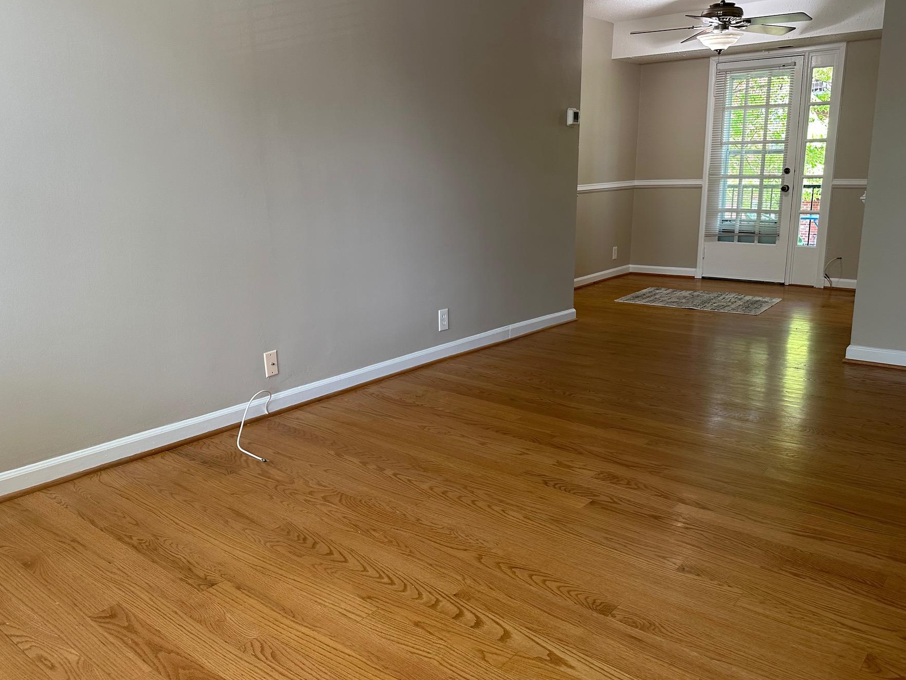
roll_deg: +0.2
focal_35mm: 28
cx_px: 436
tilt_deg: -10.8
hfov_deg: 63.4
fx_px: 733
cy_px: 335
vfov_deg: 49.8
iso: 160
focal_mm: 6.86
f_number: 1.78
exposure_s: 1/60
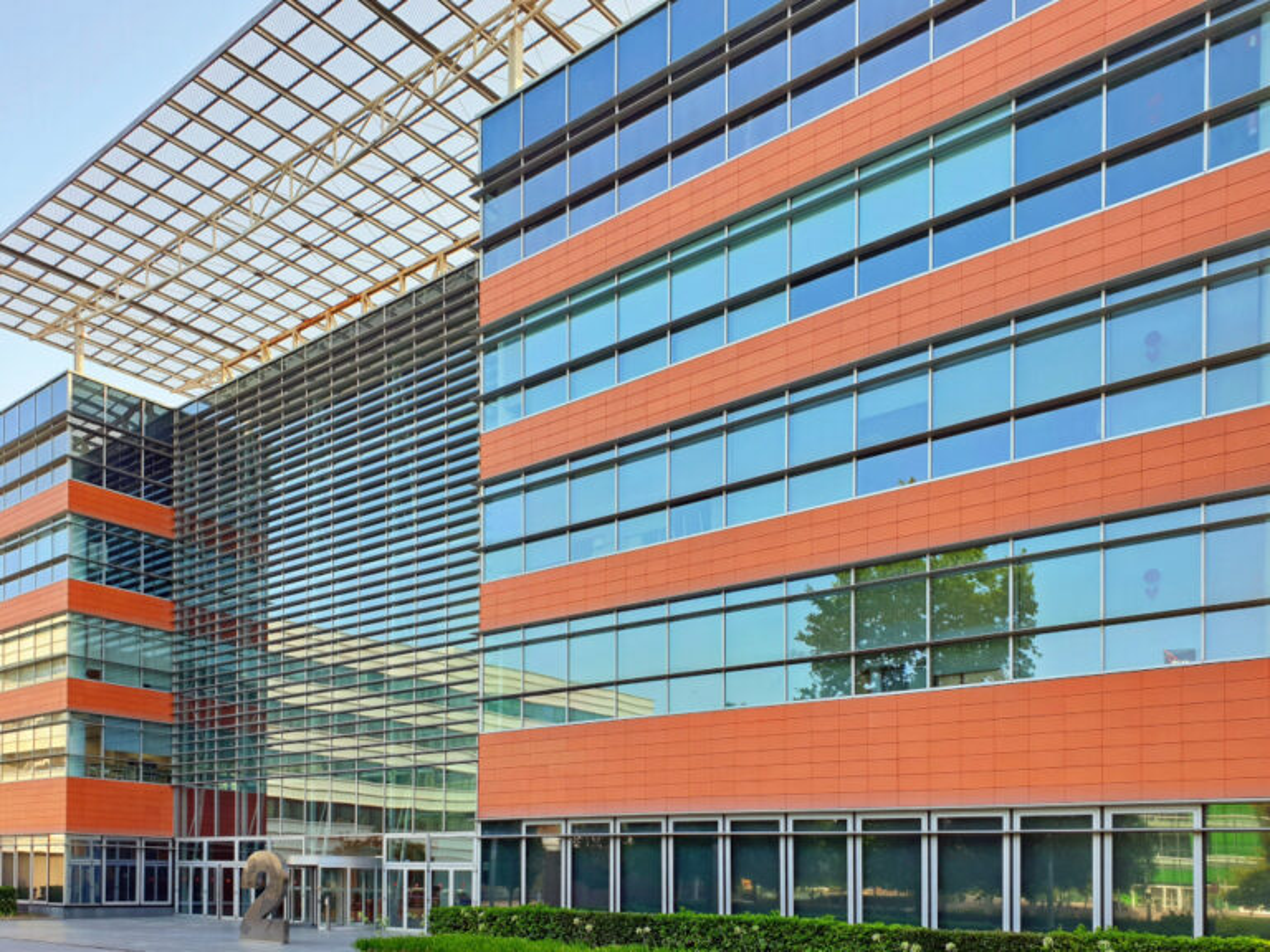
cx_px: 635
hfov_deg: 67.3
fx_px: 954
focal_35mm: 26
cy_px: 476
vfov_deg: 53.1
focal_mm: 4.3
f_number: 2.4
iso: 50
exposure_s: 1/120
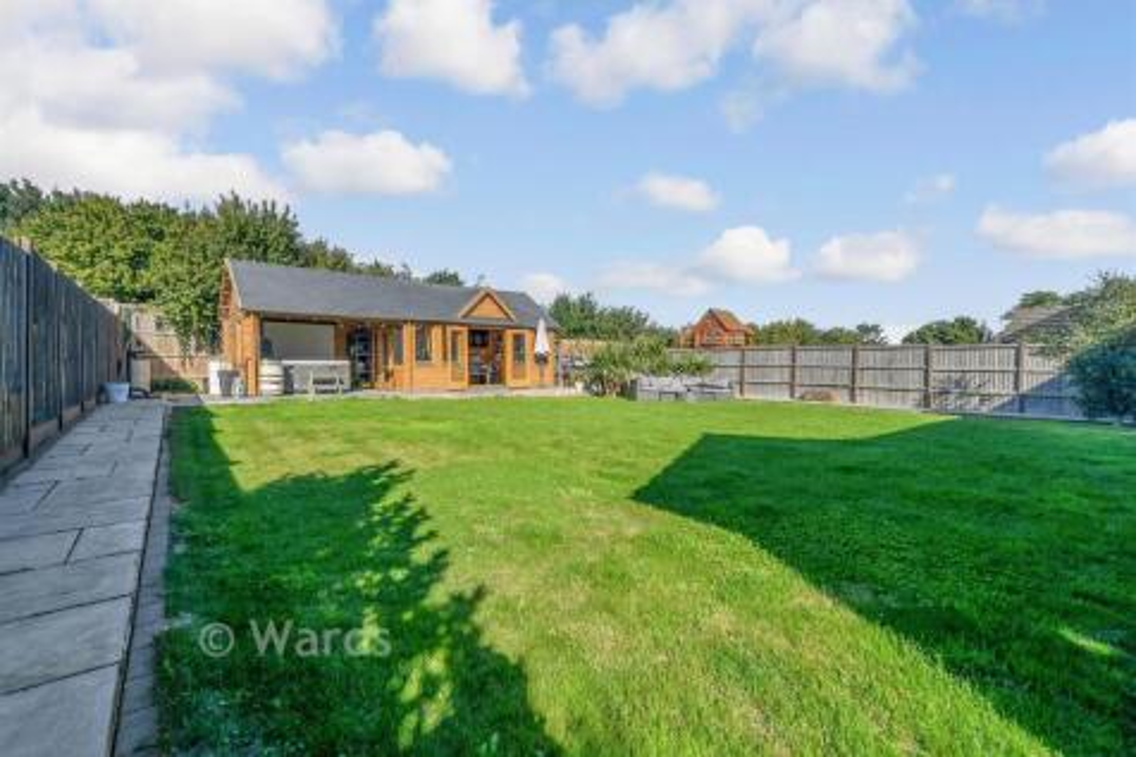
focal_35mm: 15
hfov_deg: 100.4
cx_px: 568
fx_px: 473
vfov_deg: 77.3
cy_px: 378
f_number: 8
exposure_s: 1/400
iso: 160
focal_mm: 10
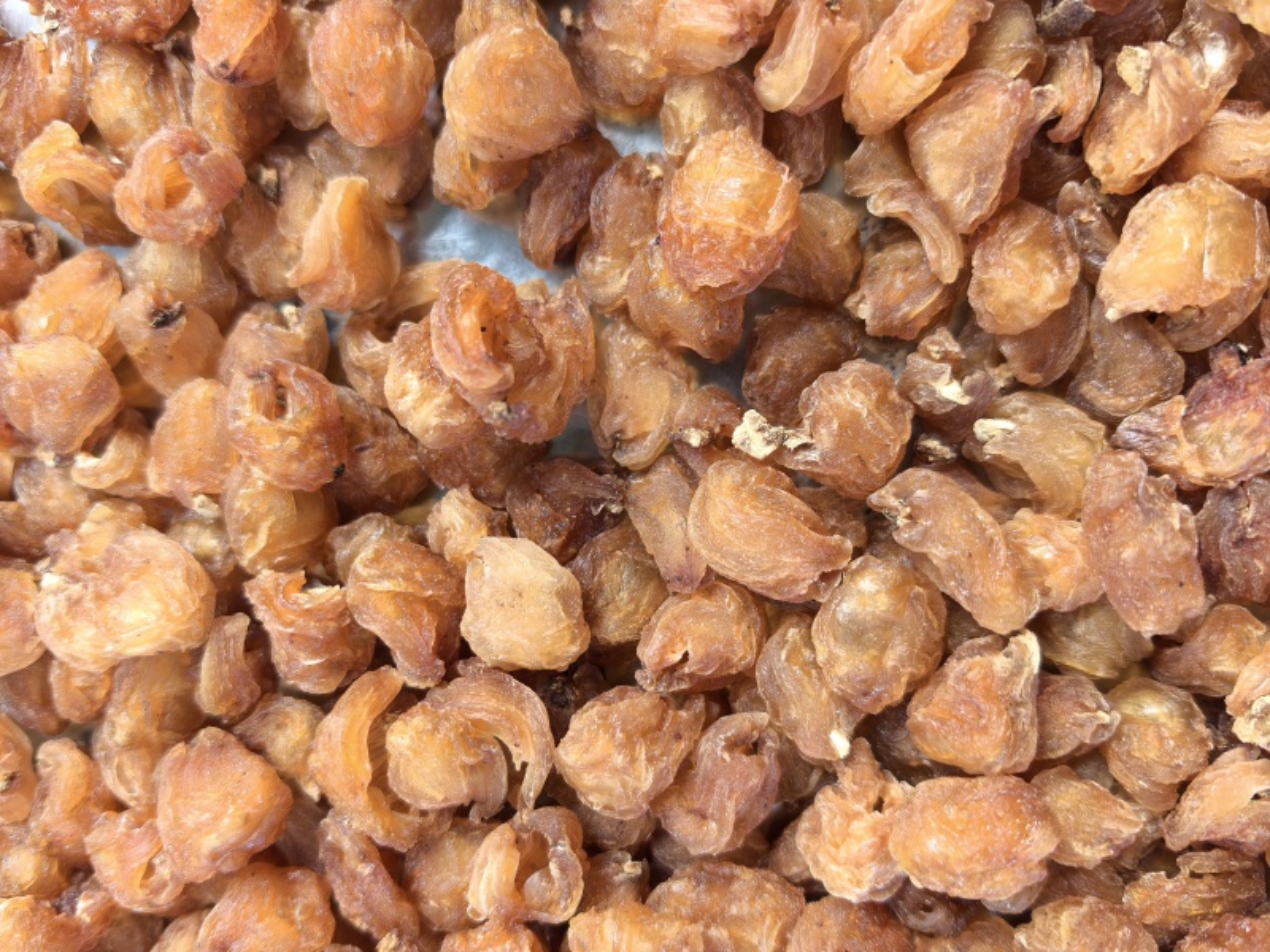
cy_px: 476
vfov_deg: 51.4
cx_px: 635
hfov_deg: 65.3
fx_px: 991
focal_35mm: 27
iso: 400
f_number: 2
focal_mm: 6.98
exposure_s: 1/200
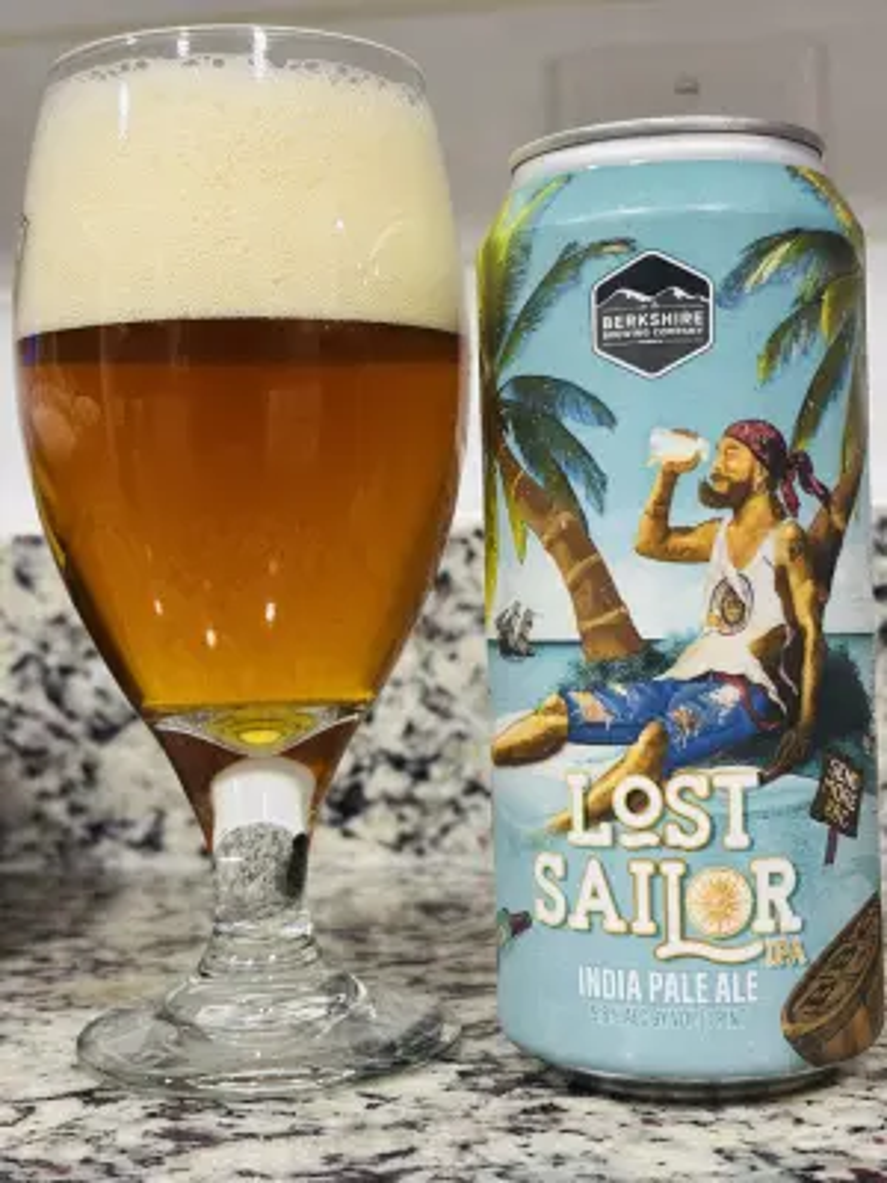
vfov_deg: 36.8
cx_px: 444
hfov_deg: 28.0
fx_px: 1777
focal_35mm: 52
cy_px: 592
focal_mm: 5.96
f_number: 1.6
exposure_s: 1/40
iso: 160
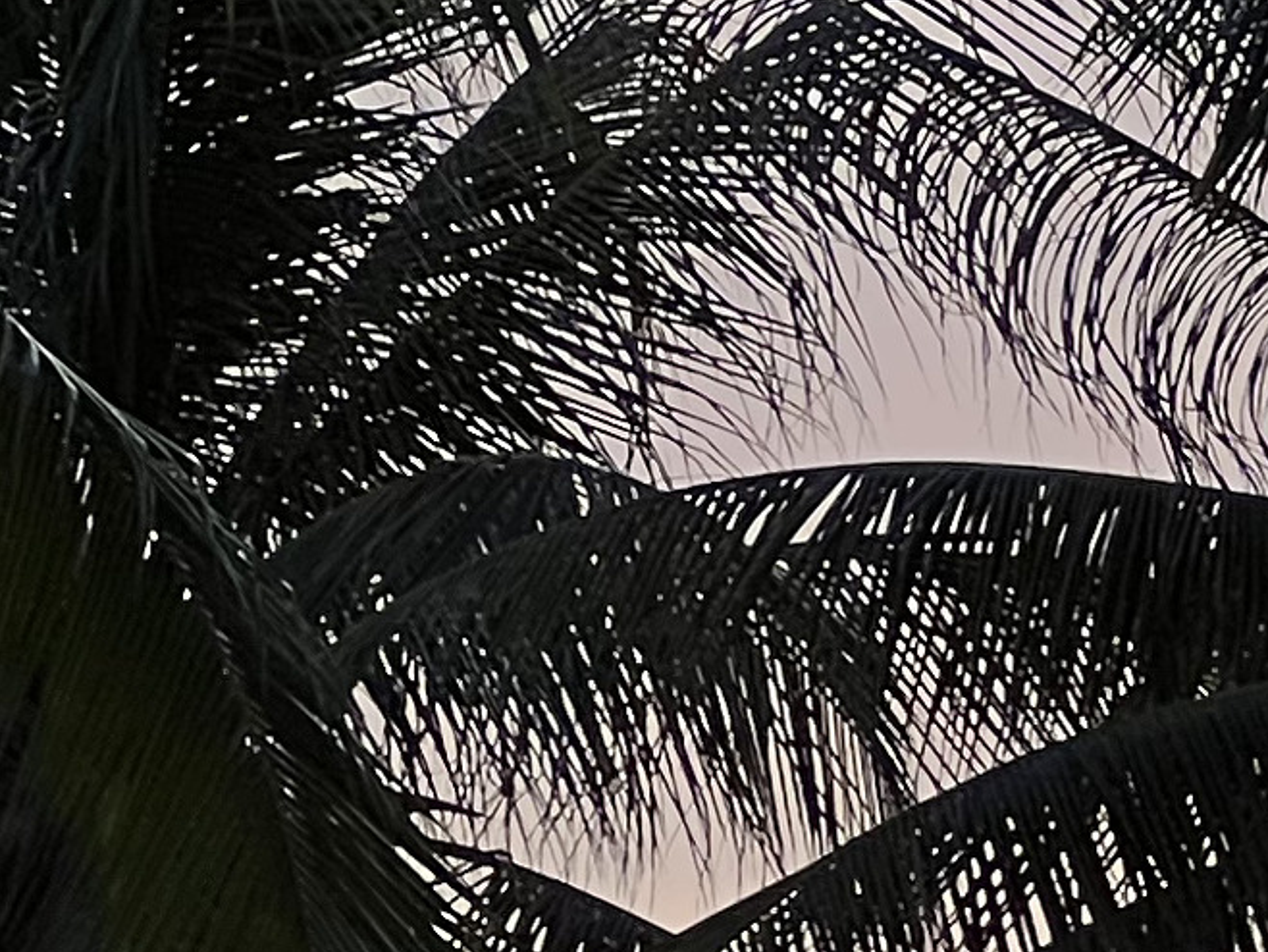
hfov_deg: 4.1
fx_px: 17149
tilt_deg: +0.3
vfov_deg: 3.1
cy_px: 2852
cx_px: 3083
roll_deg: +0.3
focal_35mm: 468
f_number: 2.8
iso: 32
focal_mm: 9
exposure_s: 1/134
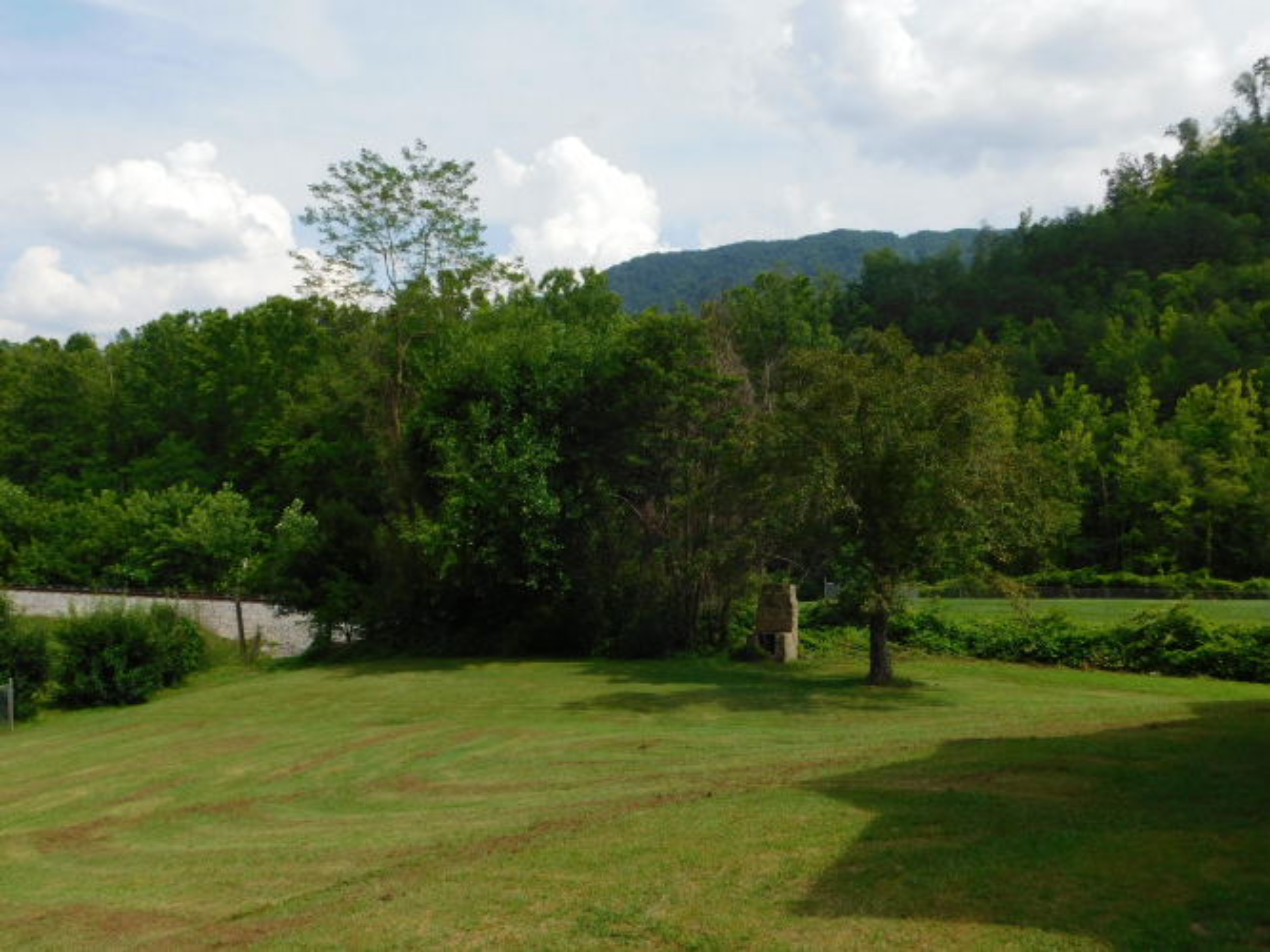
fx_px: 1100
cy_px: 476
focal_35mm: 30
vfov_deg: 46.8
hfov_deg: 60.0
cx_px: 635
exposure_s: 1/1500
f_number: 3.2
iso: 125
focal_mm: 5.3
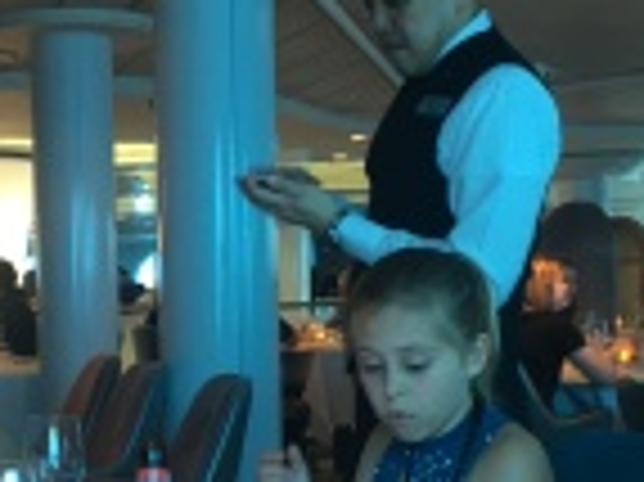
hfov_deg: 26.2
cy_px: 392
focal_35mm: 74
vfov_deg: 19.6
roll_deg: +2.0
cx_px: 198
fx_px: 1376
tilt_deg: -2.7
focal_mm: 4.15
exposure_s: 1/30
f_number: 2.2
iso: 64
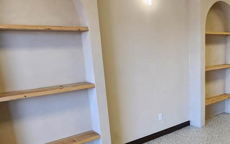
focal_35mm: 33
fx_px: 207
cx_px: 190
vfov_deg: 37.8
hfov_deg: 53.5
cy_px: 99
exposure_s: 1/60
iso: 100
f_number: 2.2
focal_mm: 2.2
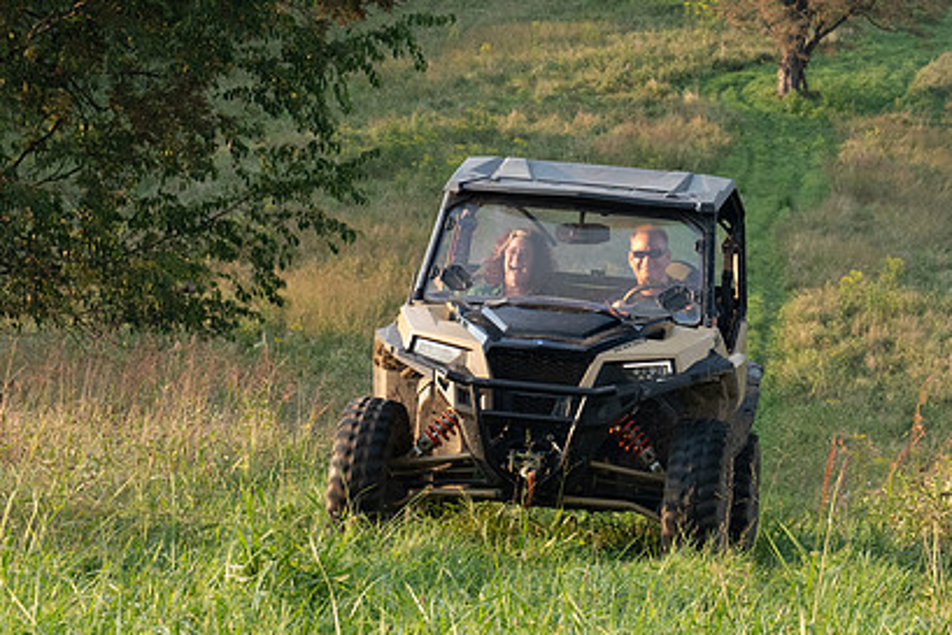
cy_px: 334
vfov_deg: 9.0
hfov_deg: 13.5
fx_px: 4021
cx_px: 625
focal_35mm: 152
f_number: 5.6
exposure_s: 1/250
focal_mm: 52
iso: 800
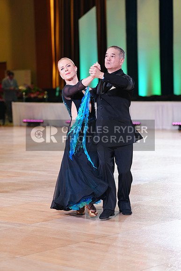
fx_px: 776
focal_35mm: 103
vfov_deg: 19.8
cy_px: 136
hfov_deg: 13.3
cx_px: 90
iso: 2000
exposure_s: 1/400
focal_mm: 103
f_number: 2.8
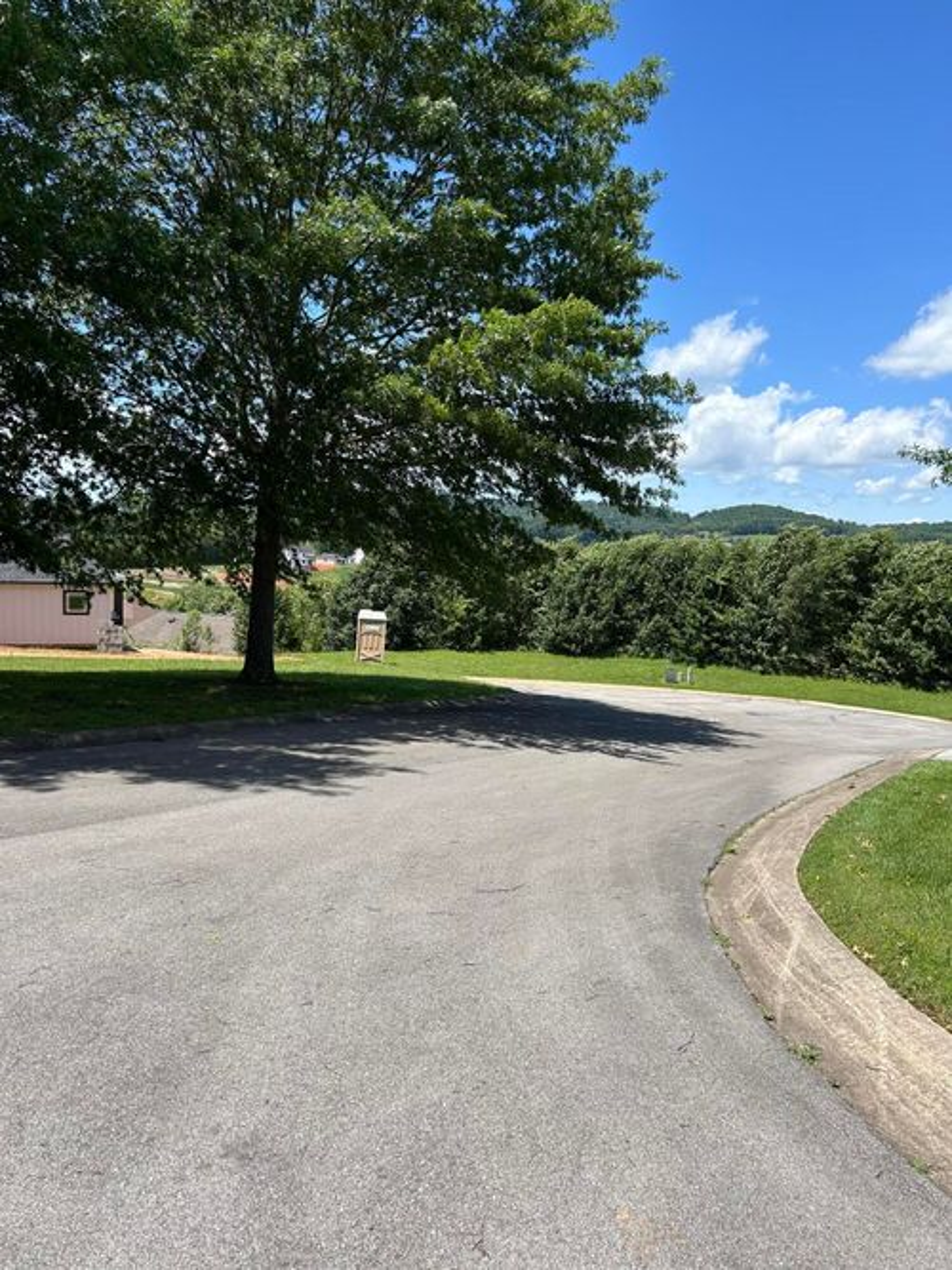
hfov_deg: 53.0
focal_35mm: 26
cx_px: 476
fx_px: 954
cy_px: 635
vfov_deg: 67.3
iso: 50
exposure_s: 1/3356
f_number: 1.5
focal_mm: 5.7
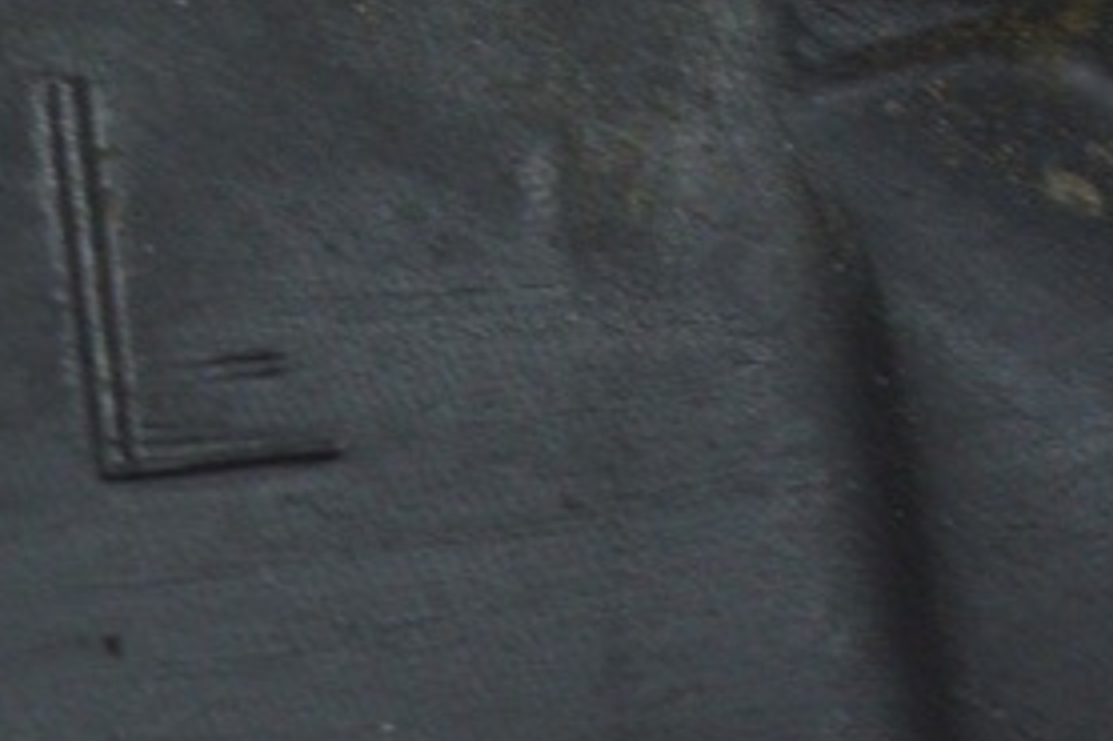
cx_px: 504
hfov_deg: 6.8
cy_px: 579
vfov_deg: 4.5
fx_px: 9388
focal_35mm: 304
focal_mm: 55
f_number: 5.6
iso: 400
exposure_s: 1/40
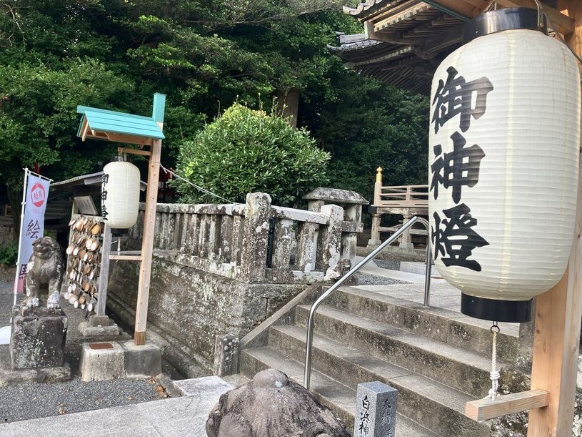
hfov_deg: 63.5
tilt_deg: +2.3
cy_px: 218
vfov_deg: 49.7
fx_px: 471
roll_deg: -4.9
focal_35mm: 28
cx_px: 291
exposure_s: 1/121
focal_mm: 3.99
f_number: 1.8
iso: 40
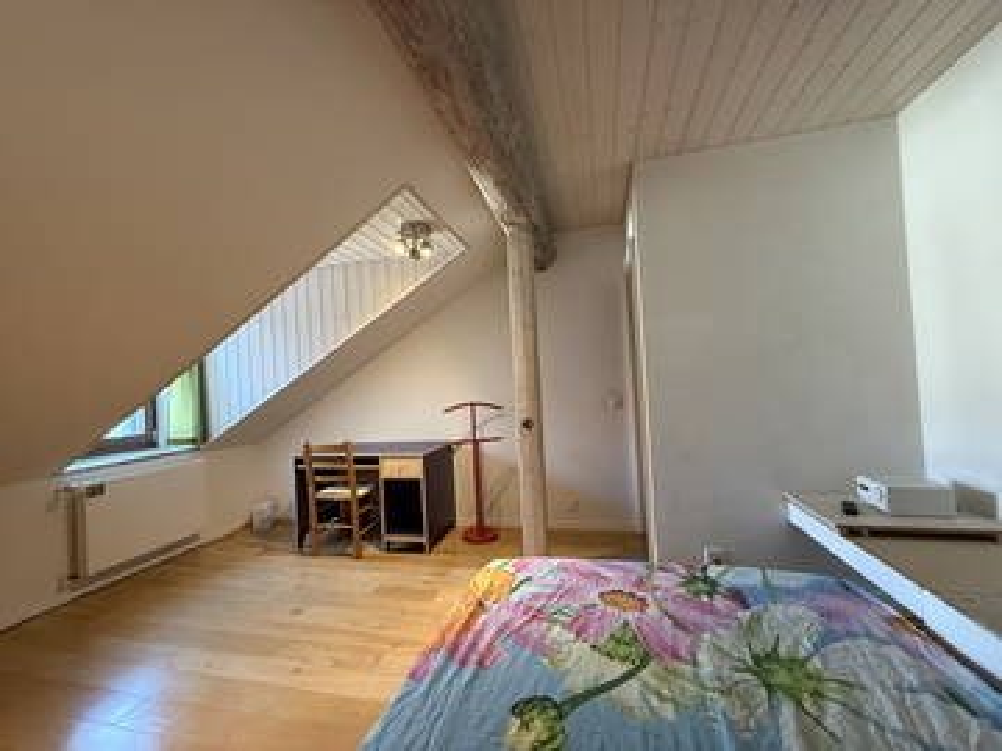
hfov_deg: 102.1
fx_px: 405
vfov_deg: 85.7
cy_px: 376
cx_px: 501
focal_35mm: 14
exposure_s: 1/60
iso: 400
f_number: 2.2
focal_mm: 2.22
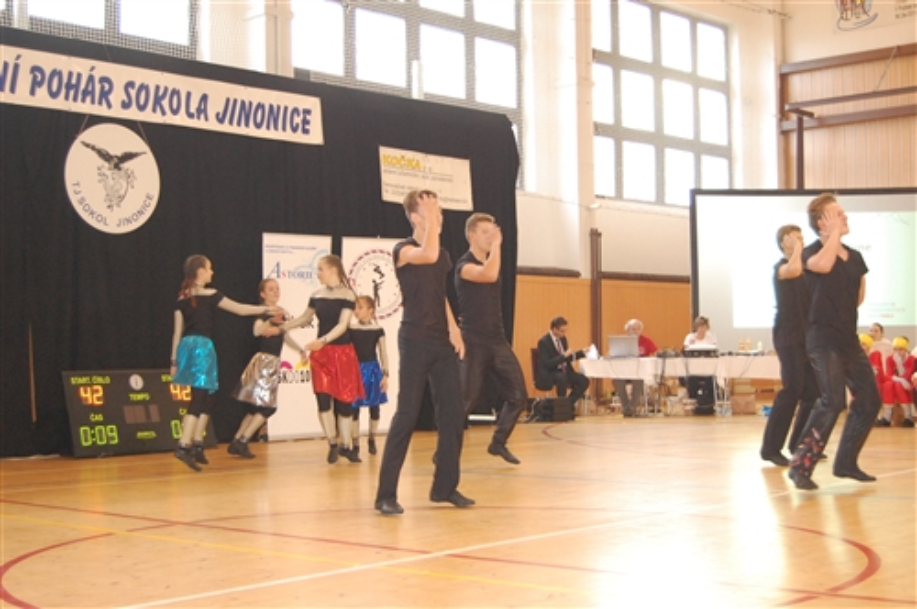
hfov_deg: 37.9
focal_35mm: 52
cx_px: 458
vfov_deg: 25.7
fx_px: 1336
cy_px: 304
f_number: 4.8
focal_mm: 35
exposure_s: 1/60
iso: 1400
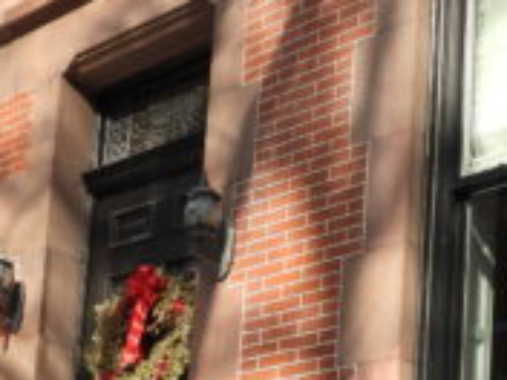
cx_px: -135
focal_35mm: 94
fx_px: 1377
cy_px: 579
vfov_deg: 14.6
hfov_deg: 19.4
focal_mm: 4.3
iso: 100
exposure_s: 1/200
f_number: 5
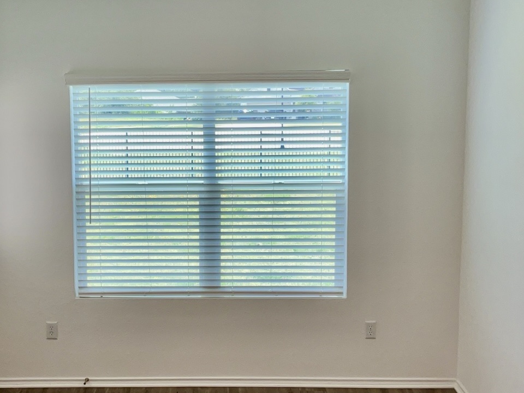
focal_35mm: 54
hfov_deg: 35.4
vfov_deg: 27.0
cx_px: 201
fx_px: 817
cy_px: 192
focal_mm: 3
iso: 32
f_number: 1.8
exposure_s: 1/143
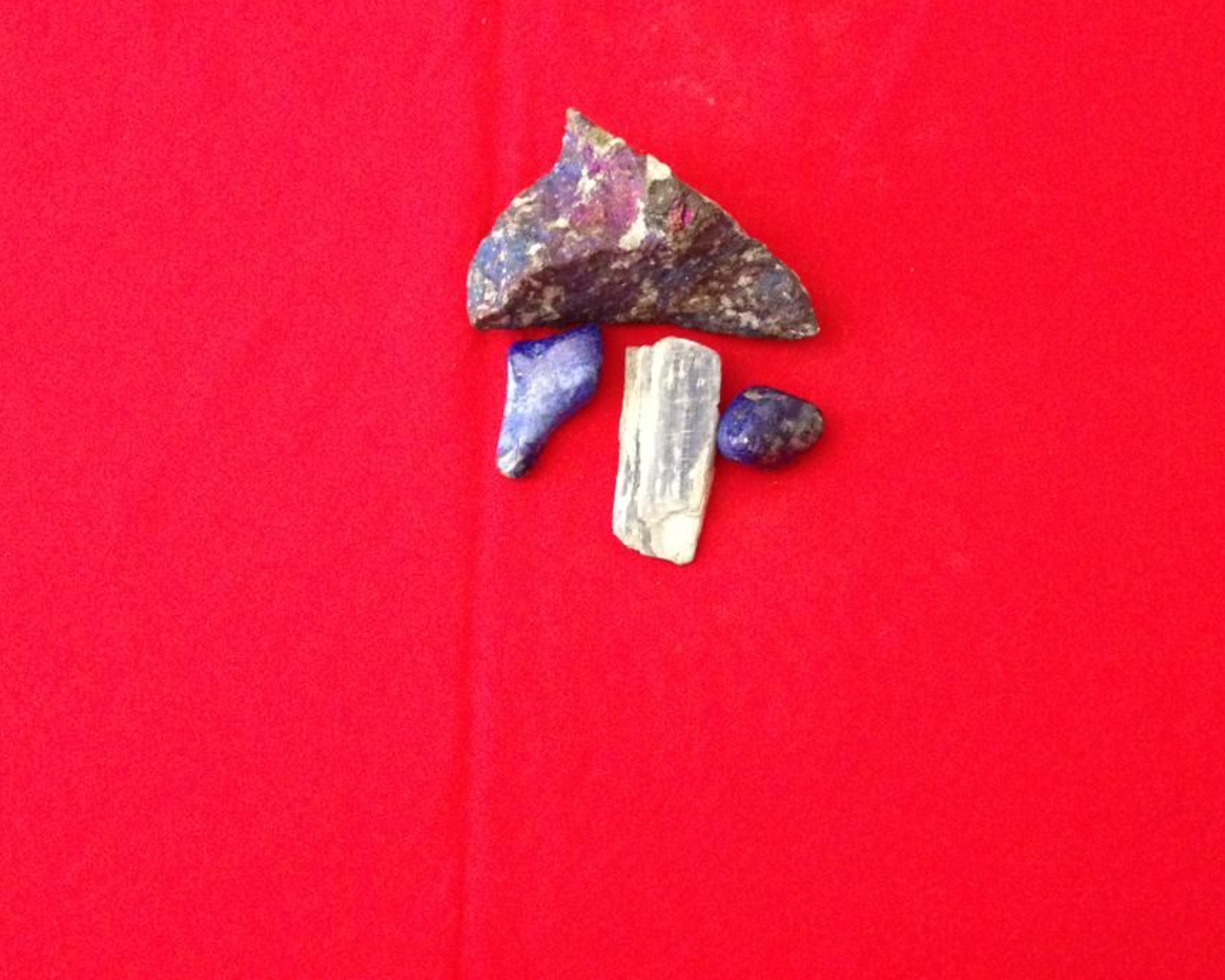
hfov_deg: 38.8
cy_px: 455
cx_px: 560
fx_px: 1740
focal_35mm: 48
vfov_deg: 31.4
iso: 640
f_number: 2.4
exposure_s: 1/15
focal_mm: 4.13
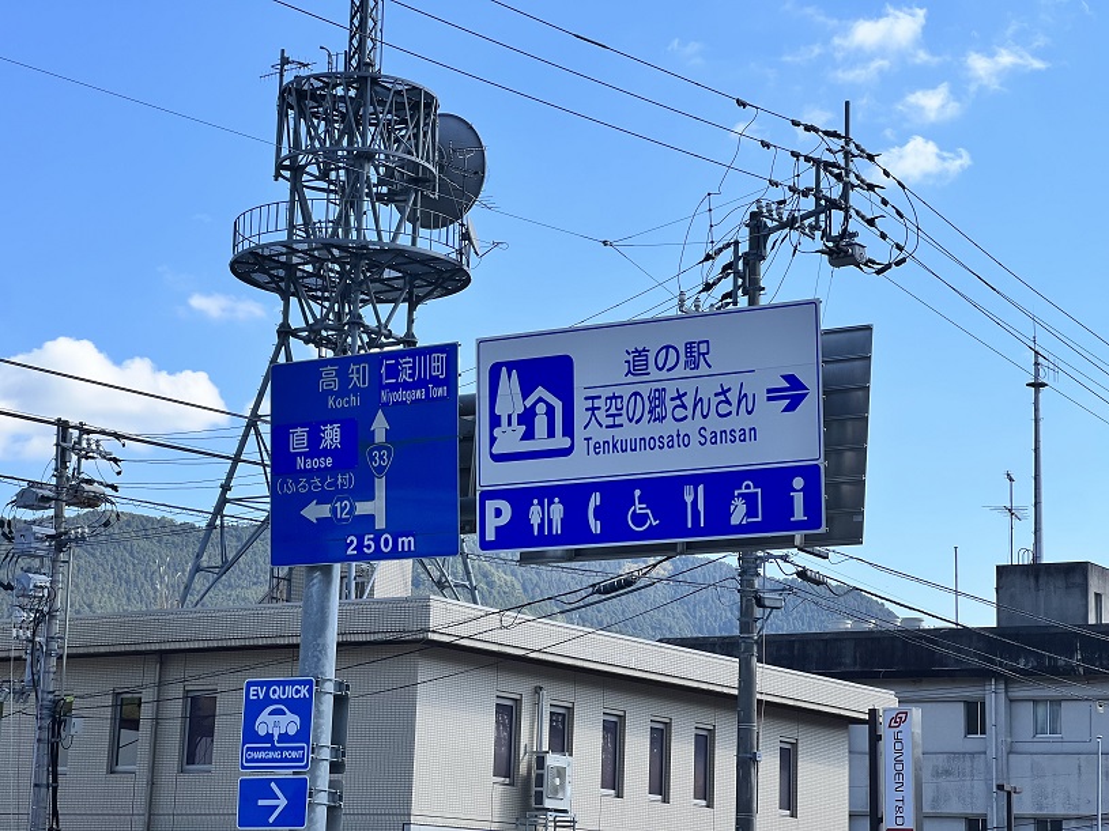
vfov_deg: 19.1
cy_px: 416
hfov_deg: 25.3
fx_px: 2467
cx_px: 554
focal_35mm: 77
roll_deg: -2.3
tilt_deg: +11.1
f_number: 2.8
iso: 32
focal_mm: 9
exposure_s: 1/769
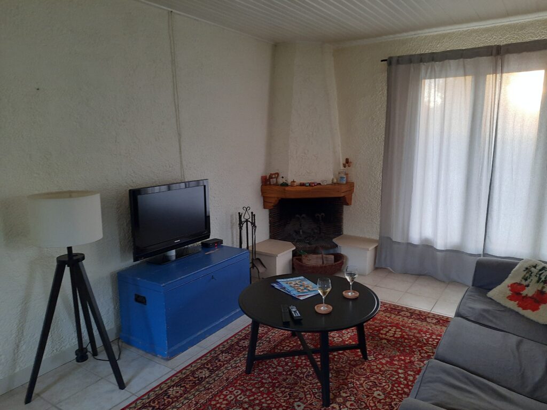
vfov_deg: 54.9
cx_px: 274
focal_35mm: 25
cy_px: 205
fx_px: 395
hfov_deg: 69.4
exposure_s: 1/33
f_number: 2
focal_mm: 4.6
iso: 400
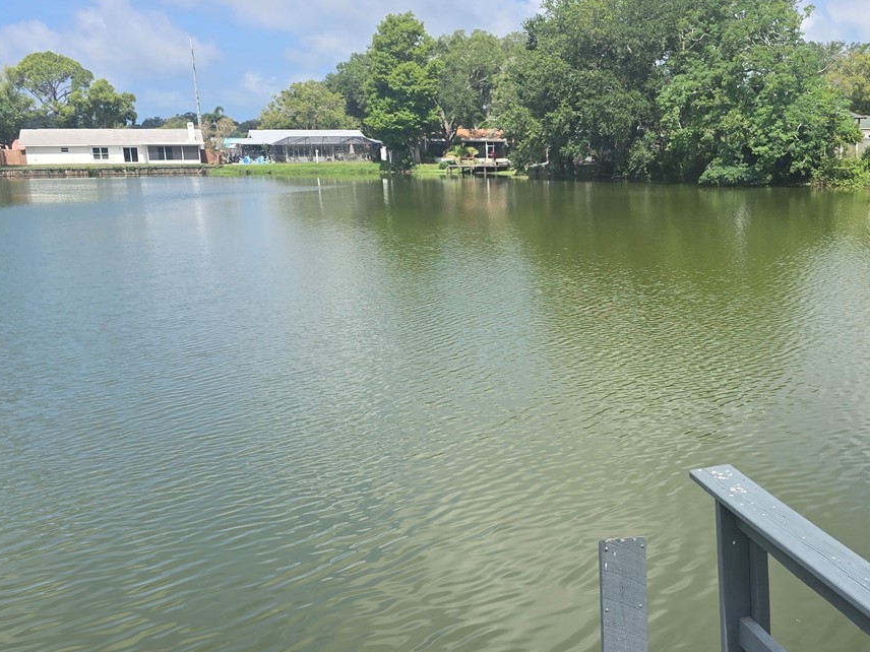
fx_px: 1081
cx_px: 627
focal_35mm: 43
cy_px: 374
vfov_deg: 33.5
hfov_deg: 42.8
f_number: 1.7
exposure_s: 1/612
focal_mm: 6.3
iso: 12
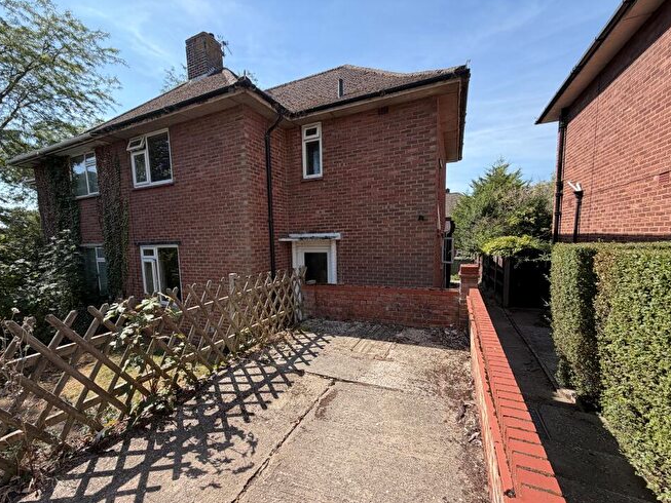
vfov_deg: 81.7
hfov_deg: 98.0
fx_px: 291
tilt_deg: -5.9
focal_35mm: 15
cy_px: 268
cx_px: 315
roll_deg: +1.3
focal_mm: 2.22
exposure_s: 1/701
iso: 40
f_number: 2.2
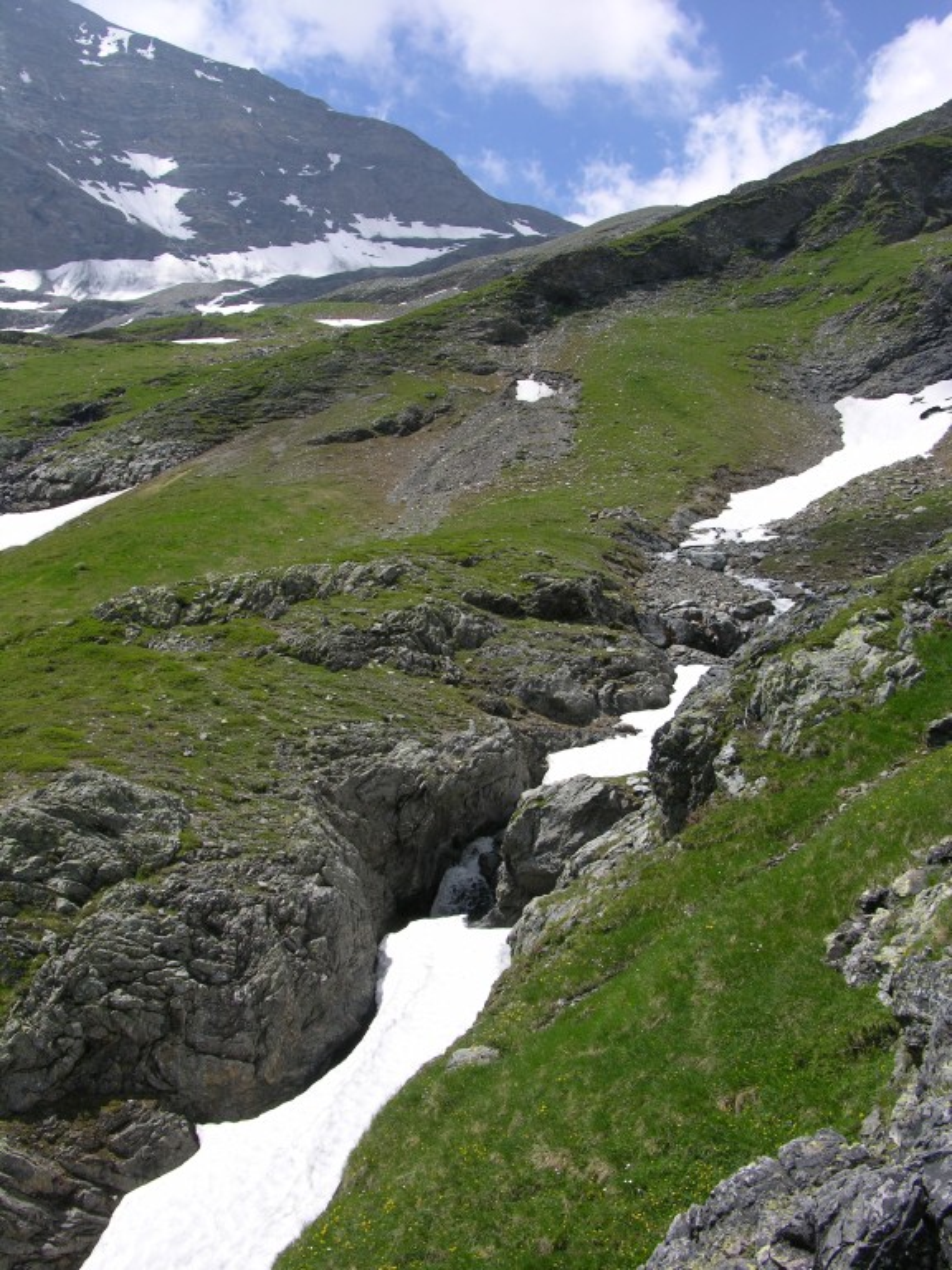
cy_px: 635
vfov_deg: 52.6
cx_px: 476
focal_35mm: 35
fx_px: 1283
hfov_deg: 40.7
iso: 50
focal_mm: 8.9
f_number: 6.3
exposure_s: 1/252
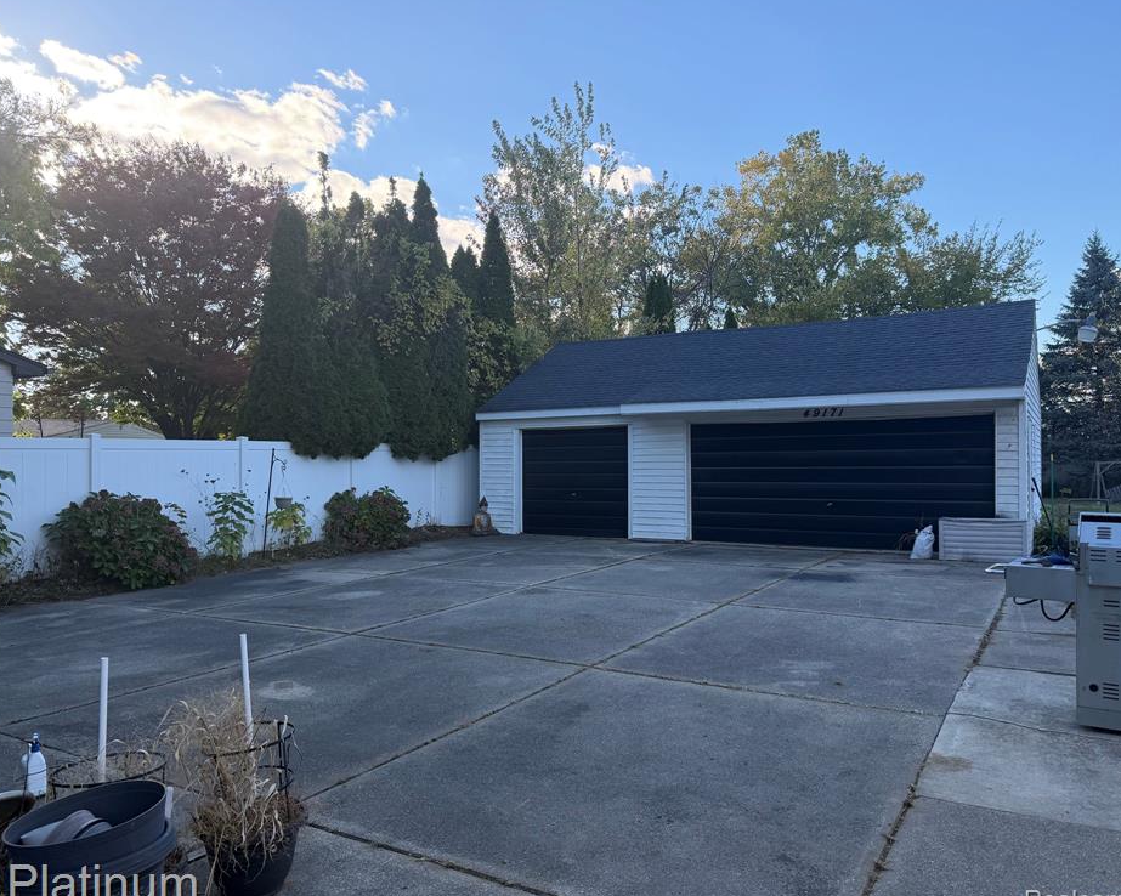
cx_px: 526
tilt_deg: +3.8
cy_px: 453
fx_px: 862
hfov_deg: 66.0
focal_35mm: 26
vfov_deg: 54.9
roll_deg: +1.8
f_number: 1.78
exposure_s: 1/1156
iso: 100
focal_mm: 6.76
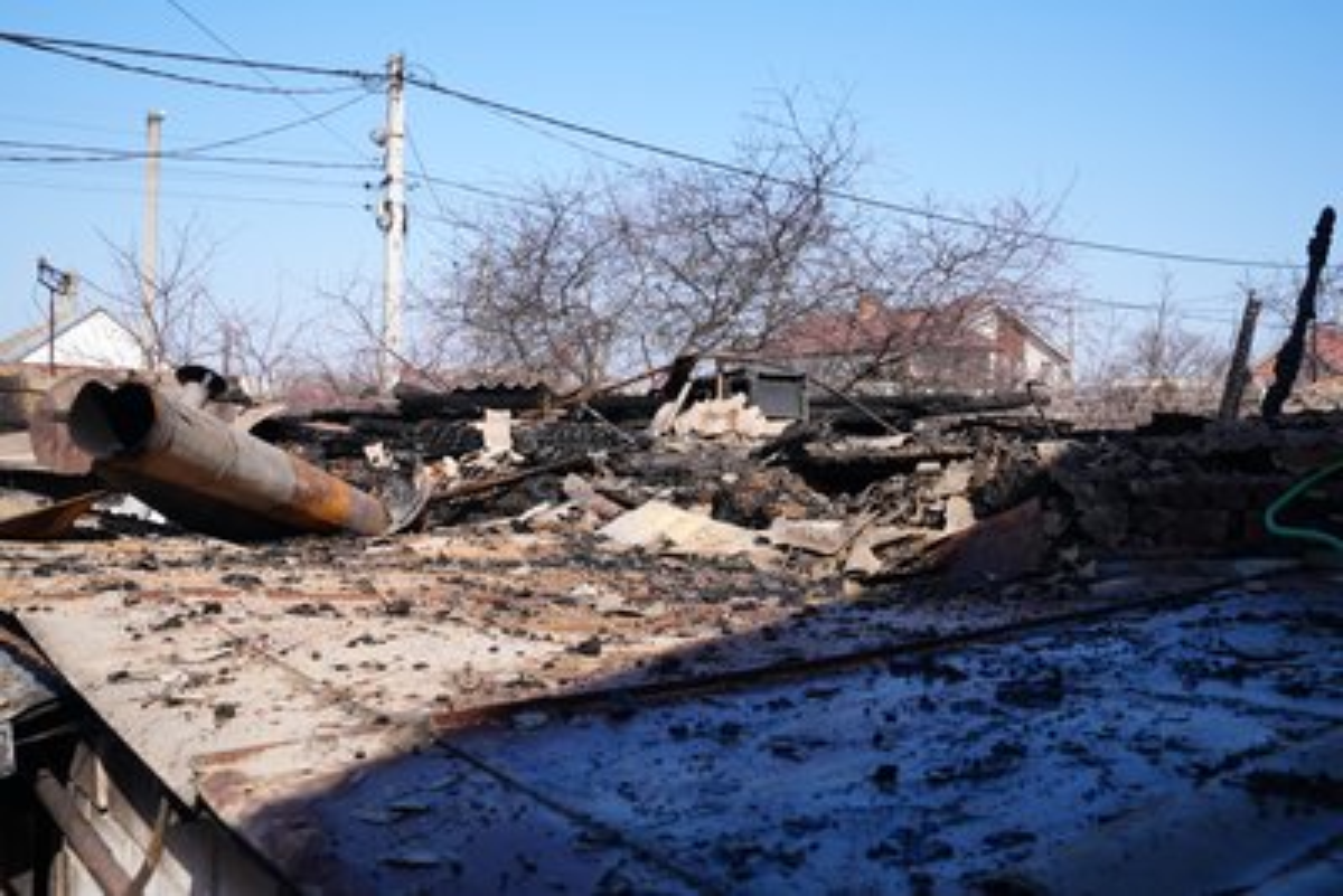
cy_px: 448
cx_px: 672
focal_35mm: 32
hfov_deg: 58.7
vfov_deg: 41.1
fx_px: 1194
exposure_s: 1/125
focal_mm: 32
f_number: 8
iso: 80
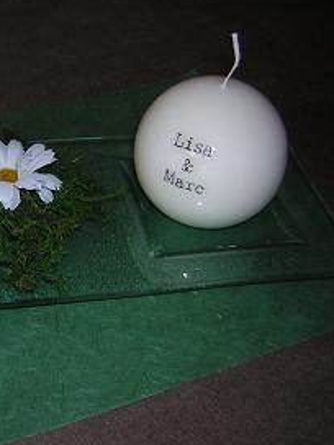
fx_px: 682
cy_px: 236
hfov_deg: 26.9
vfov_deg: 36.2
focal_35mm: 53
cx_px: 62
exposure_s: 1/60.1
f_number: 2.6
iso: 50
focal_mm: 4.7
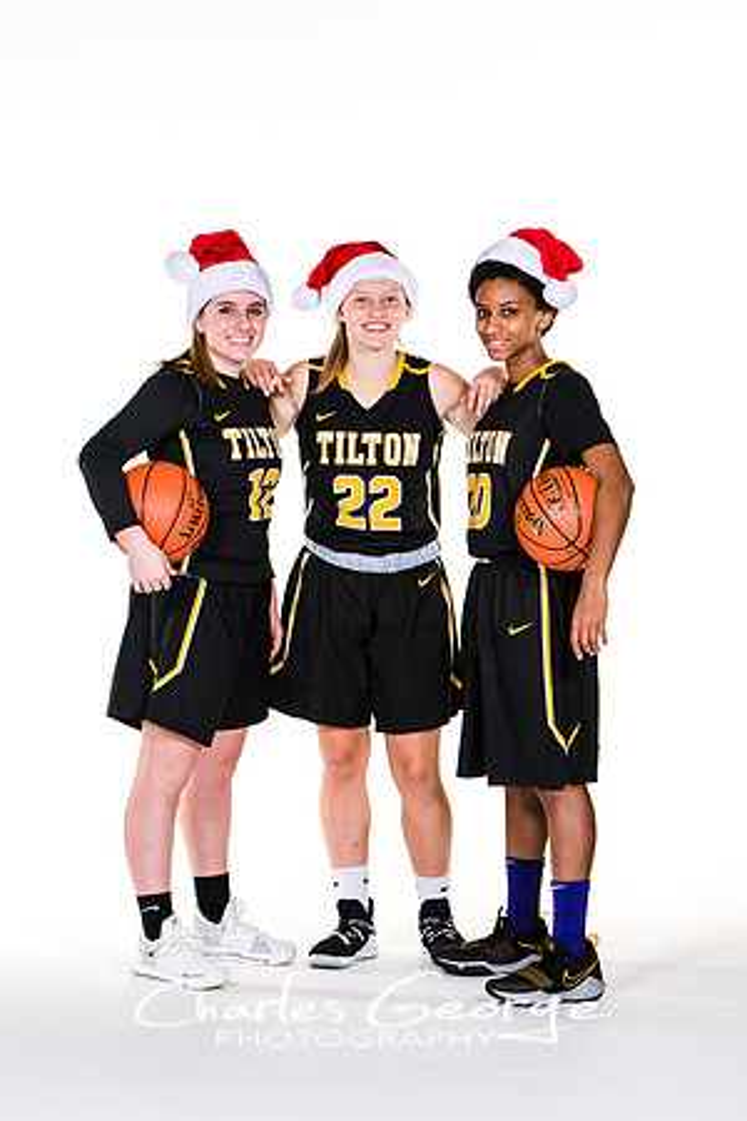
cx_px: 374
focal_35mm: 123
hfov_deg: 11.1
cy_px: 560
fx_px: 3828
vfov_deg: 16.7
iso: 200
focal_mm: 82
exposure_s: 1/160
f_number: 6.3
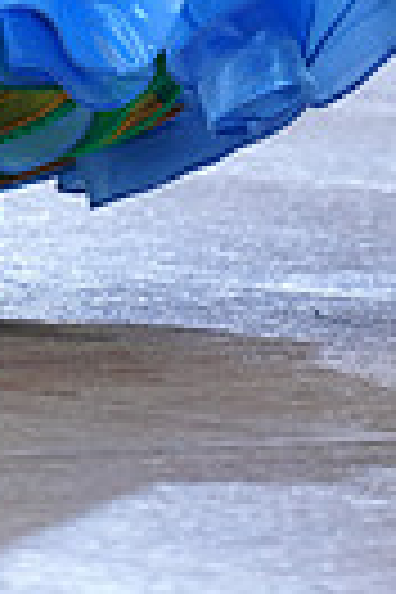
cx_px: -205
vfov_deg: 2.7
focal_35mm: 760
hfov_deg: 1.8
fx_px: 12539
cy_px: -644
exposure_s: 1/500
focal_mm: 173
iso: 640
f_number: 2.8
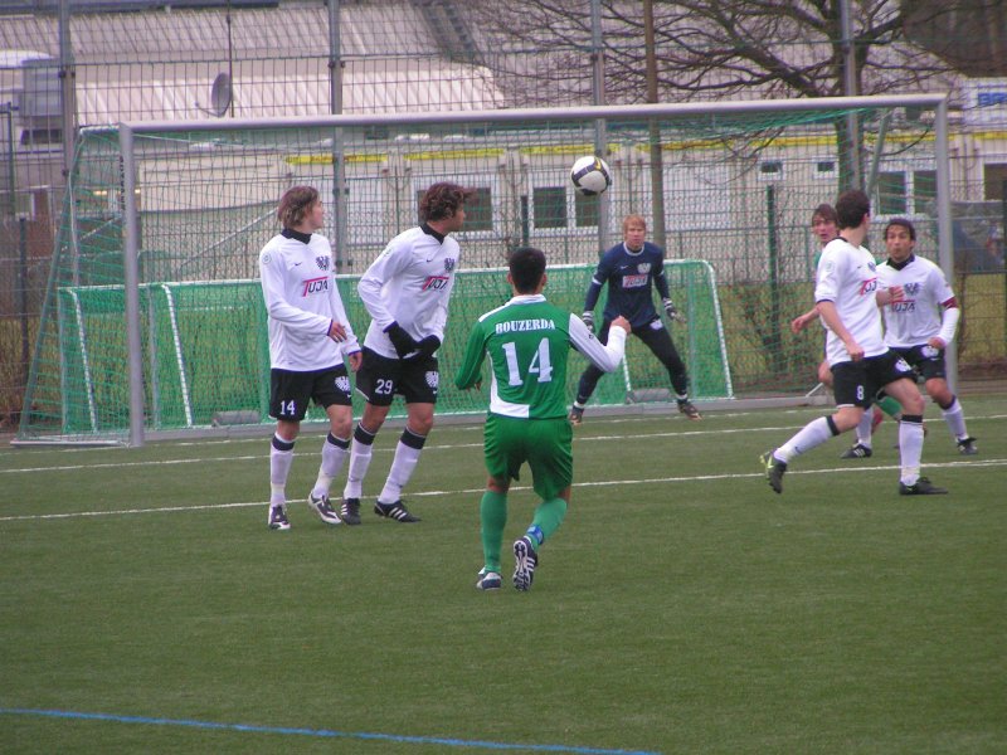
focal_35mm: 326
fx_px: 9484
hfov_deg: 6.1
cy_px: 378
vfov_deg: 4.6
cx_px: 504
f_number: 3.5
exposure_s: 1/320
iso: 200
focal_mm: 49.8
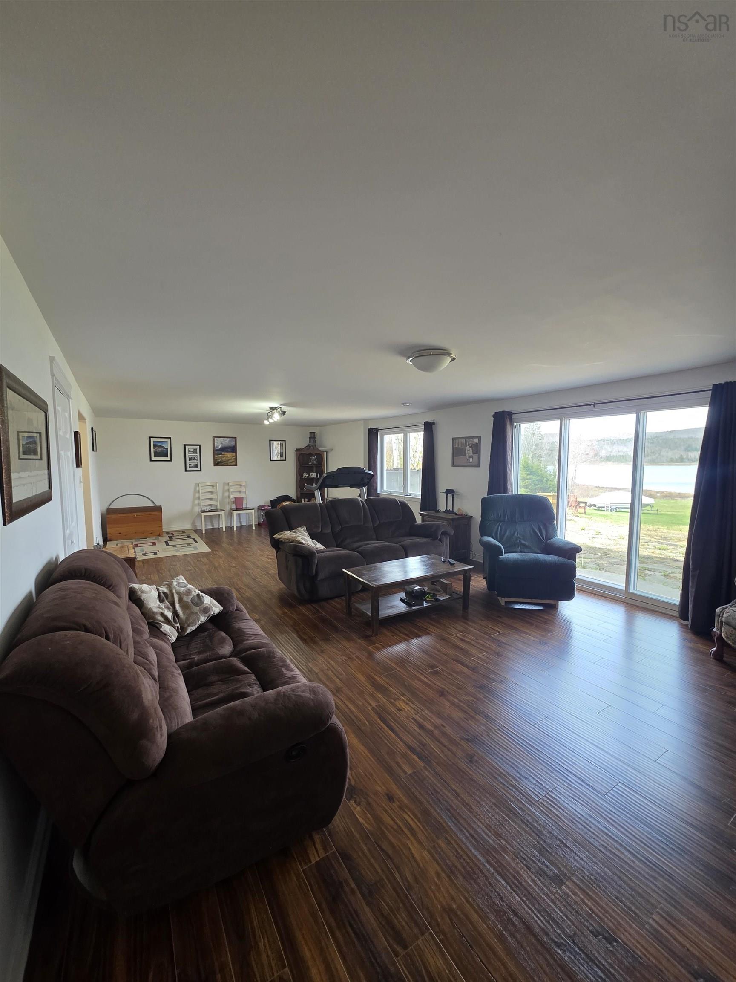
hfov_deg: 89.9
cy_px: 491
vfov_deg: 106.2
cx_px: 368
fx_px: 369
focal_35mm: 13
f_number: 1.9
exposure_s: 1/120
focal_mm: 2.2
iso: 160
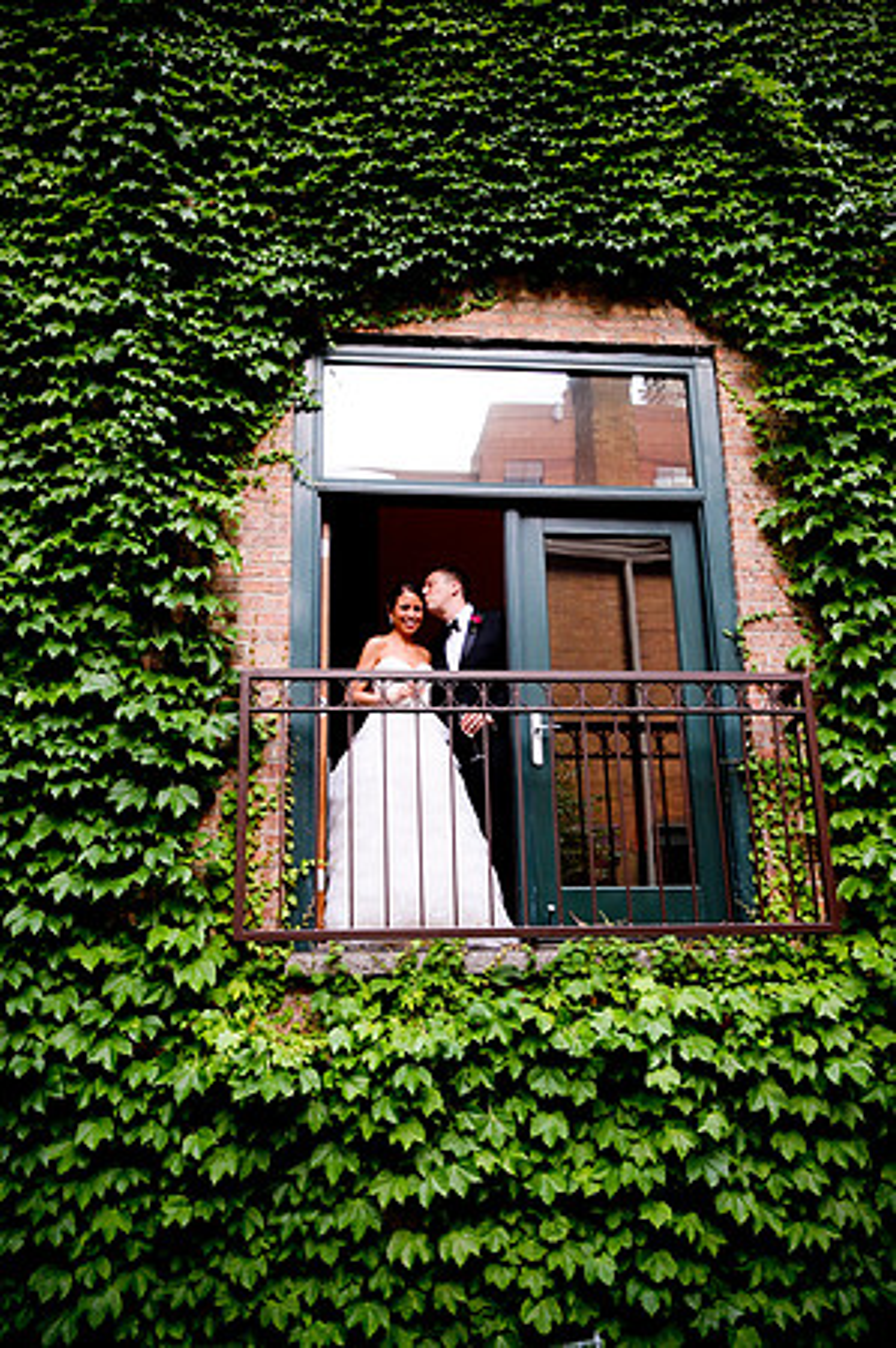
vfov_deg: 57.3
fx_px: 1235
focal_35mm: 33
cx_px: 448
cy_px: 674
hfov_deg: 39.9
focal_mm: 22
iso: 400
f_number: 4
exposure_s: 1/60
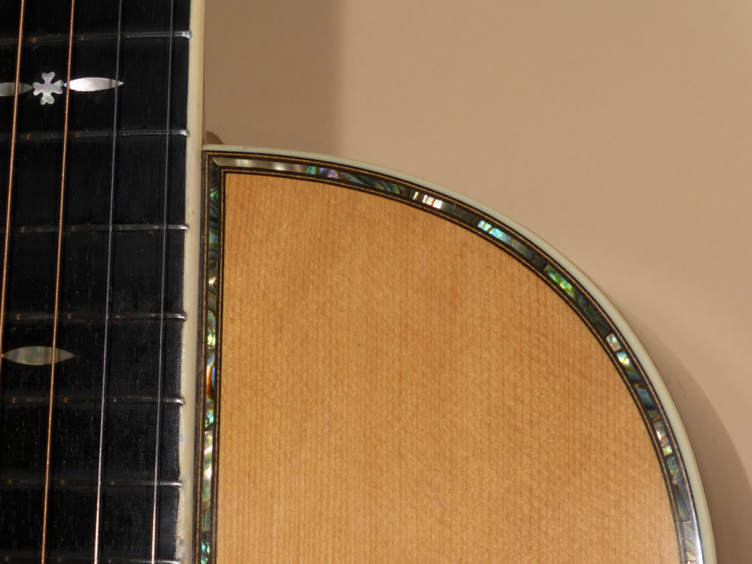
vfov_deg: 13.8
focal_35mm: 107
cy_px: 289
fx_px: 2325
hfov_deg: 18.4
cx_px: 361
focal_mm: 18.2
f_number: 5.3
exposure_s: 1/80
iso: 100
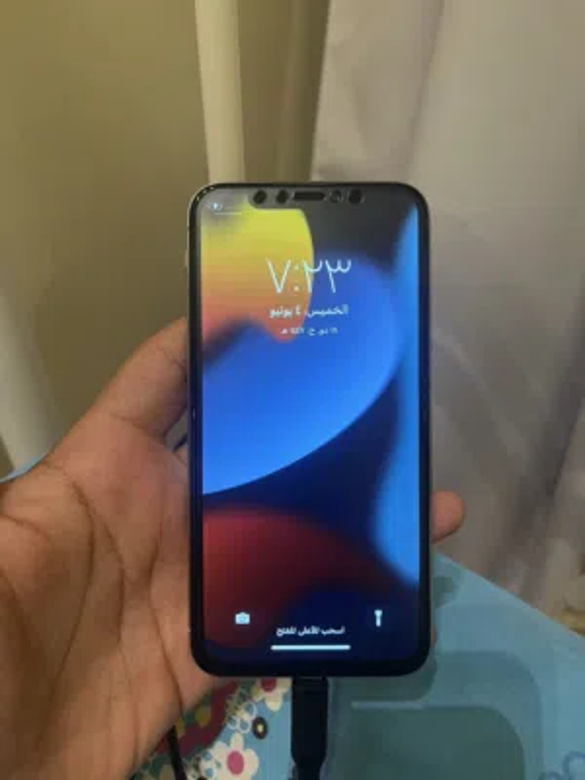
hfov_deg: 53.1
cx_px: 292
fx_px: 586
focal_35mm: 26
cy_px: 390
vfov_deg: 67.3
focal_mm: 5.1
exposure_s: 1/50
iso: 250
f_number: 1.6
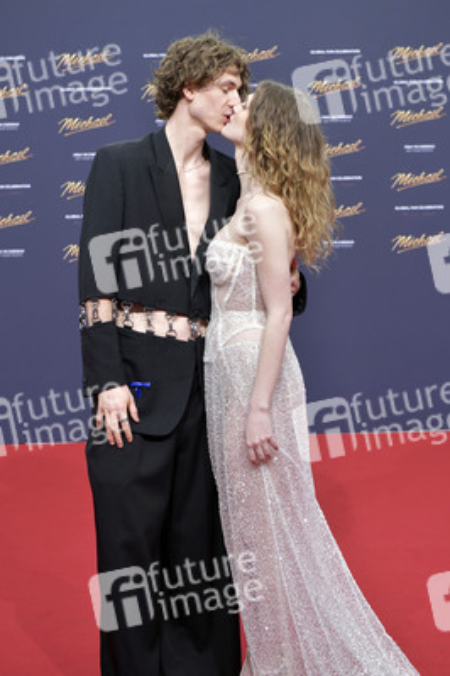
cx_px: 225
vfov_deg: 28.9
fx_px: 1315
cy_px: 338
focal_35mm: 70
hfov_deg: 19.4
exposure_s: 1/250
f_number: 5.6
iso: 400
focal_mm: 70
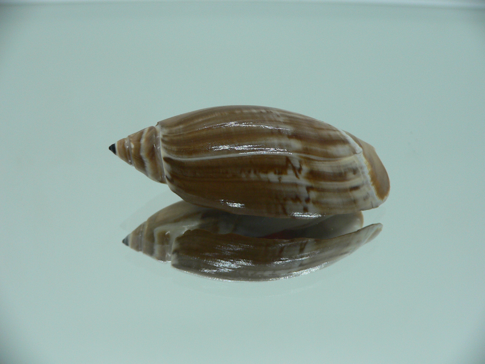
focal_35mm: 35
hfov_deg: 52.6
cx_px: 242
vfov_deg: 40.7
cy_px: 182
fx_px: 490
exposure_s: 1/60
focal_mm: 4.6
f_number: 2.8
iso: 100
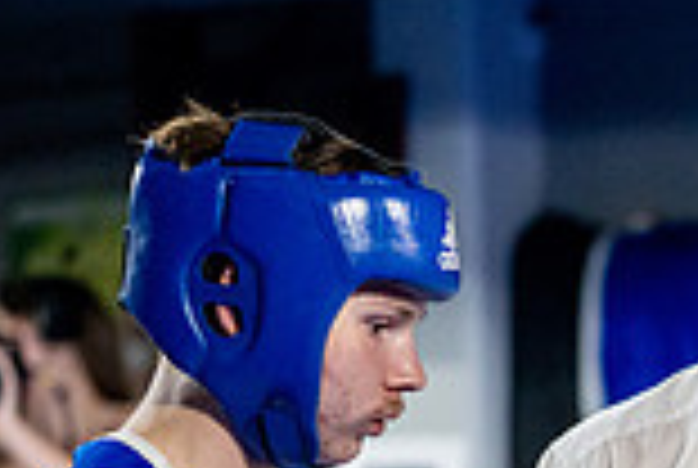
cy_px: 718
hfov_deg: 8.0
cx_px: 973
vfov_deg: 5.4
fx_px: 4934
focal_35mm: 254
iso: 4000
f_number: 2
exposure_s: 1/1000
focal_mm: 68
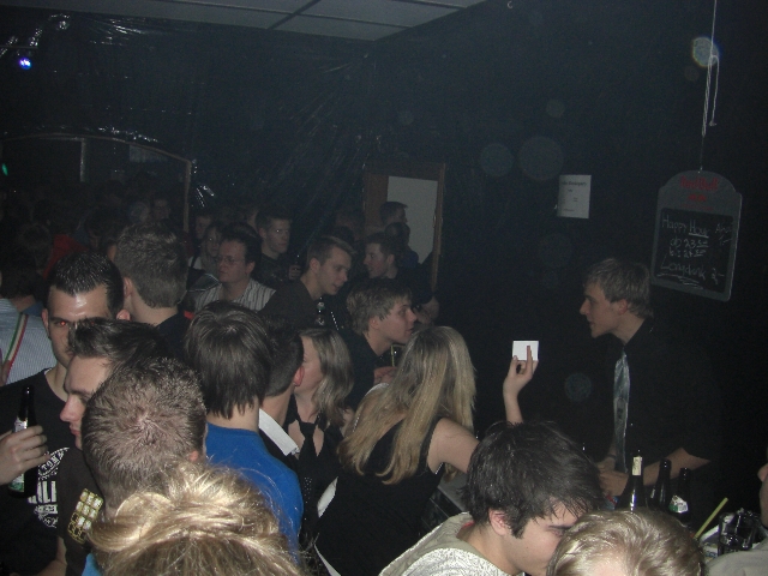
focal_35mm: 38
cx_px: 384
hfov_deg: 49.0
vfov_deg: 37.7
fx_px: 843
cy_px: 288
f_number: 3.4
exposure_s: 1/60
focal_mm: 6.3
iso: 200
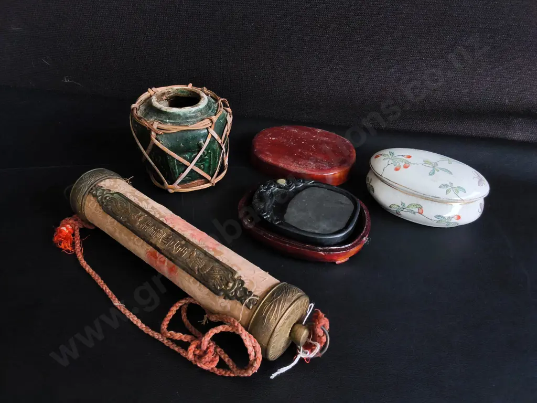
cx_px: 268
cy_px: 202
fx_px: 419
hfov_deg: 65.3
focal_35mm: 27
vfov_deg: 51.4
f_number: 2
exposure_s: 1/100
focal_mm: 2.87
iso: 160
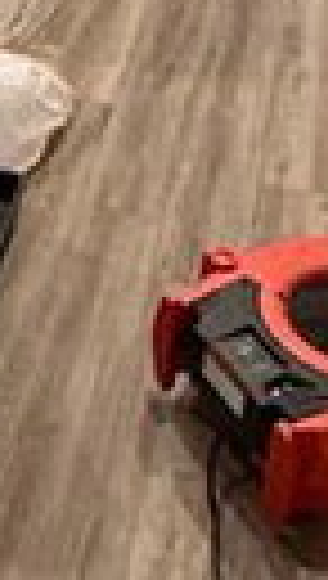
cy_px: -92
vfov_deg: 23.8
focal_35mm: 82
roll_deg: +1.6
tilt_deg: -24.0
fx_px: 1262
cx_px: -72
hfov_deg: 14.3
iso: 400
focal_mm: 2.22
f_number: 2.2
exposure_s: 1/60
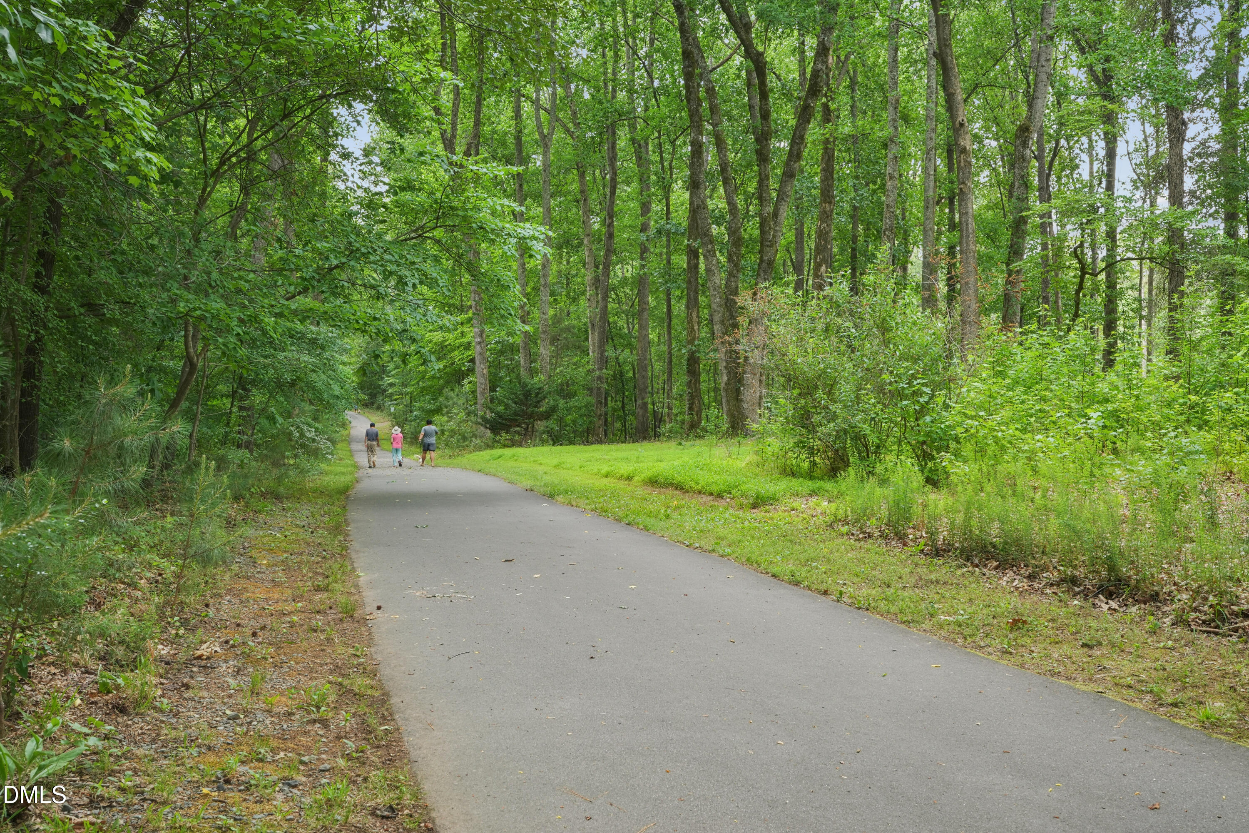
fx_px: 1197
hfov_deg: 55.1
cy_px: 416
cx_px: 624
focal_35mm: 34
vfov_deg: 38.4
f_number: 11
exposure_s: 1/20
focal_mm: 34.5
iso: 250
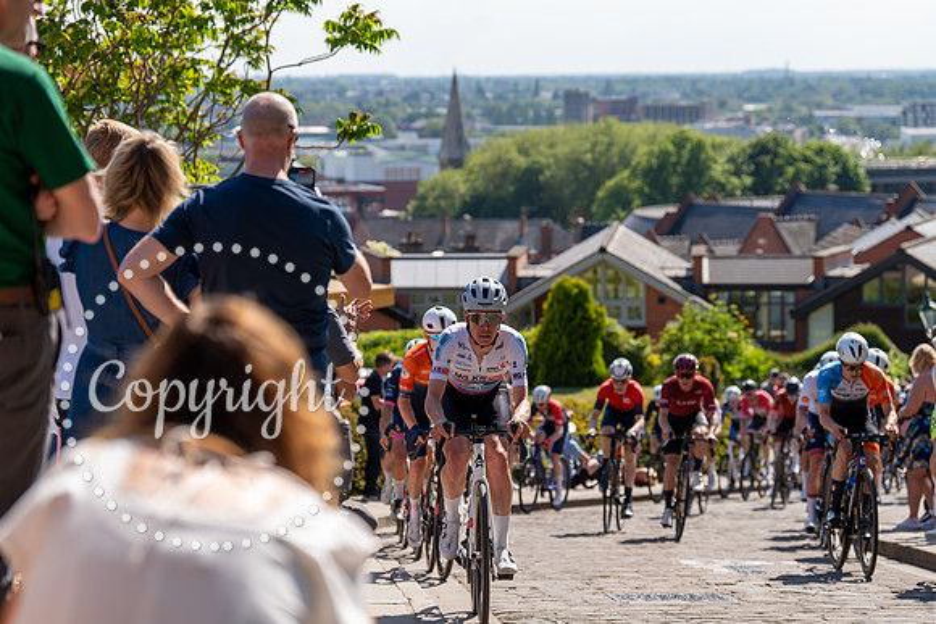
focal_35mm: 91
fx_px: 2366
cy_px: 312
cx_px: 468
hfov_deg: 22.4
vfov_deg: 15.0
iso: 100
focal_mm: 91
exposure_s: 1/1000
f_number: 3.5
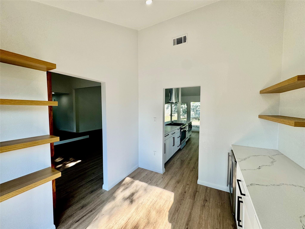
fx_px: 123
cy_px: 114
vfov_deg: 85.7
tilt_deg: -2.9
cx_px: 152
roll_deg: +0.4
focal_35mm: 14
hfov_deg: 102.1
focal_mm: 2.22
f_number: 2.2
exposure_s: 1/235
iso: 40
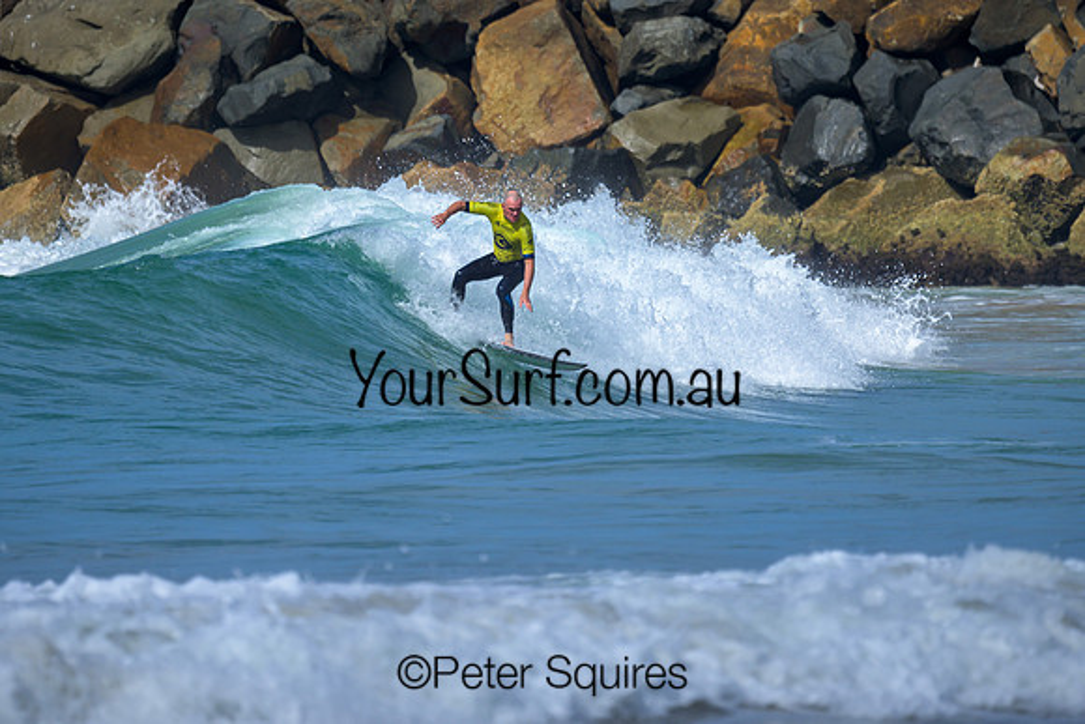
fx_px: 33154
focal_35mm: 1100
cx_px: 503
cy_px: 303
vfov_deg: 1.3
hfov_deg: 1.9
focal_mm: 800
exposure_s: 1/2000
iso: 180
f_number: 6.3
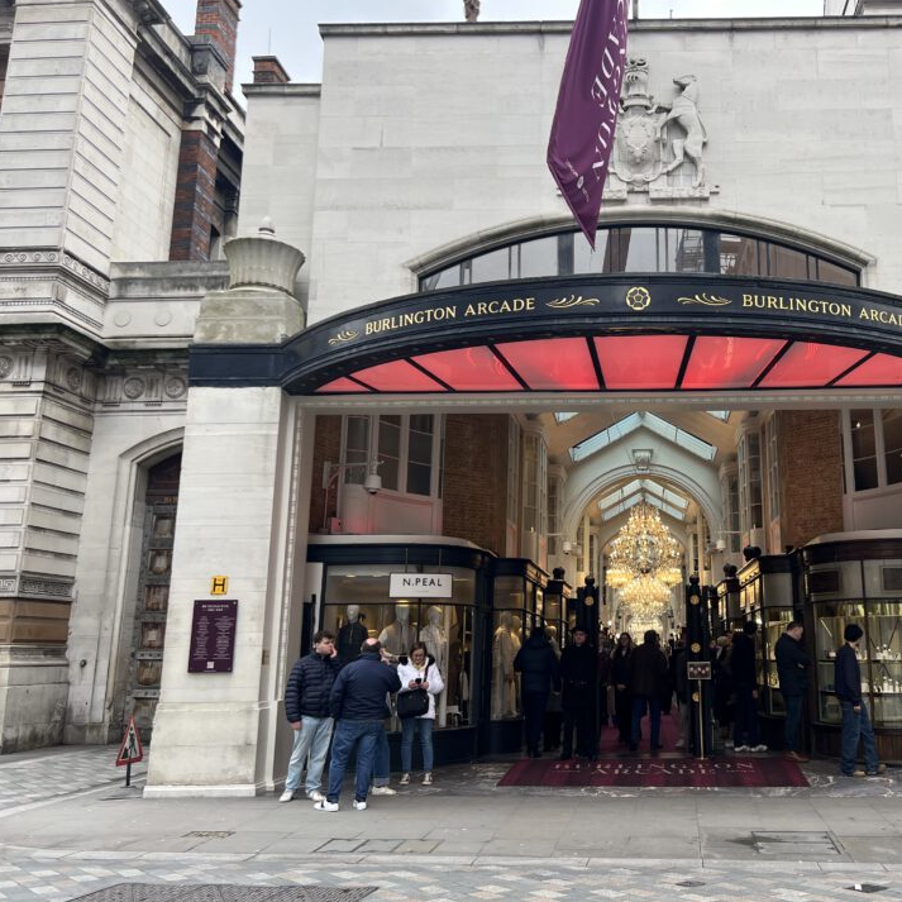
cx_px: 631
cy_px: 426
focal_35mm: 33
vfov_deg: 49.7
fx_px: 973
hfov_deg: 48.5
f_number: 1.5
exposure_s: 1/471
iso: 50
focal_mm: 5.7
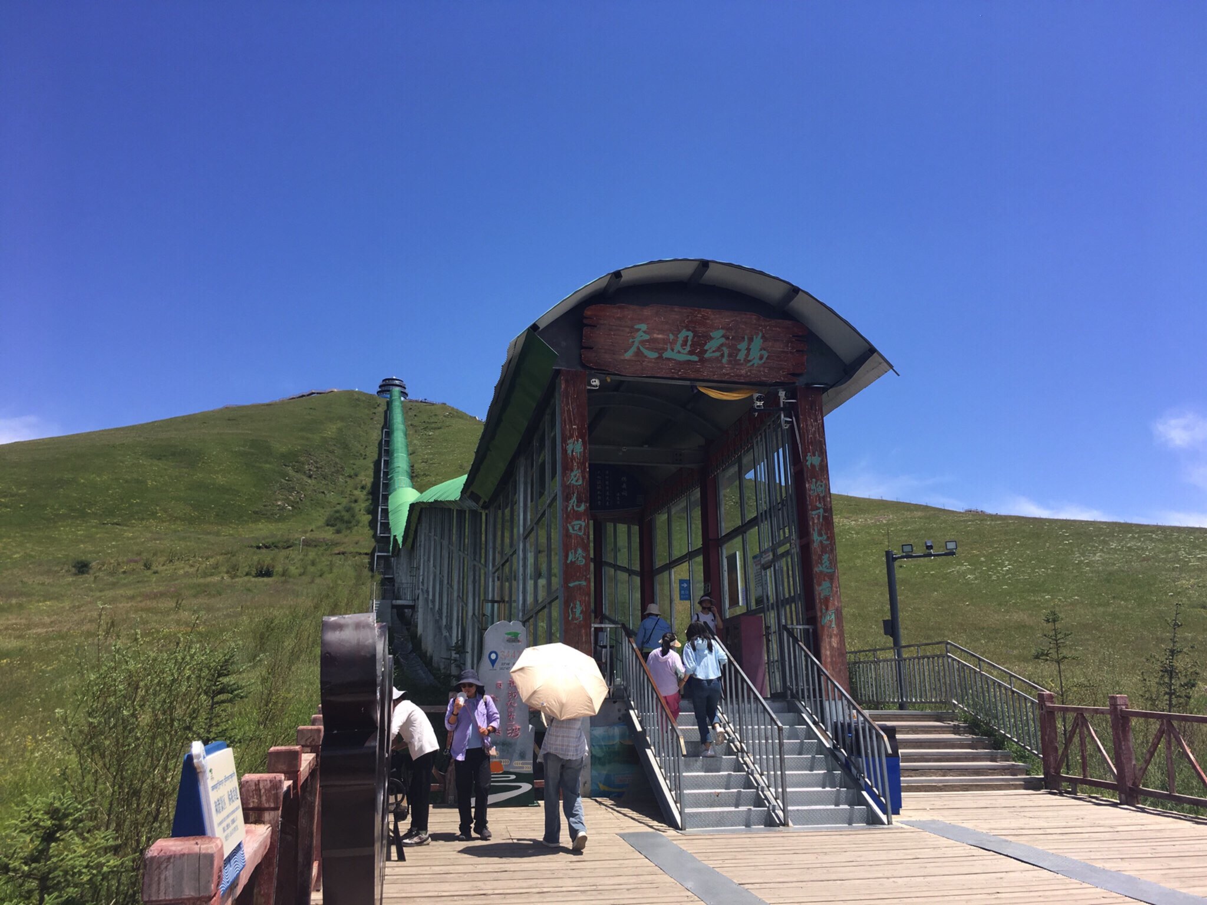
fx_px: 1011
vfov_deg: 48.2
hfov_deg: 61.7
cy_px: 452
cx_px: 604
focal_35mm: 29
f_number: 2.2
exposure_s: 1/1202
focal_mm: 4.15
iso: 25
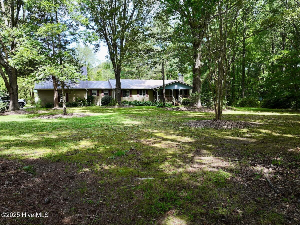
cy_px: 112
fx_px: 208
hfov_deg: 71.6
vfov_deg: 56.8
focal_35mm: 24
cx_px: 150
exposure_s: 1/20
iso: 110
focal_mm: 12.29
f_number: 2.8
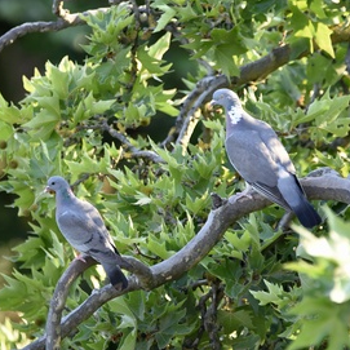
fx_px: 13235
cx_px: 124
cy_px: 175
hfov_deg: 1.5
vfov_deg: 1.5
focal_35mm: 1157
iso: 800
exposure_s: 1/200
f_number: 8
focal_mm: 600
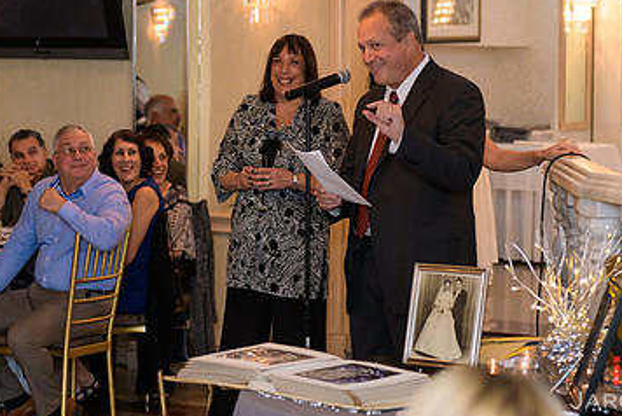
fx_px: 1971
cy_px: 109
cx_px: 231
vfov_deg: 12.0
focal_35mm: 114
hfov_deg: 17.9
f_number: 3.2
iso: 800
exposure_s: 1/125
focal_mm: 70
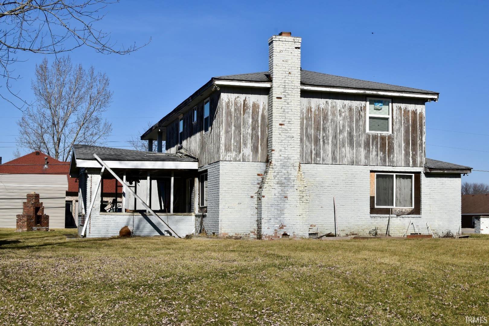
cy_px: 163
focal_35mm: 52
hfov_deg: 37.9
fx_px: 713
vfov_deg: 25.8
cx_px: 244
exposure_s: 1/500
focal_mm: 35
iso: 200
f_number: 11
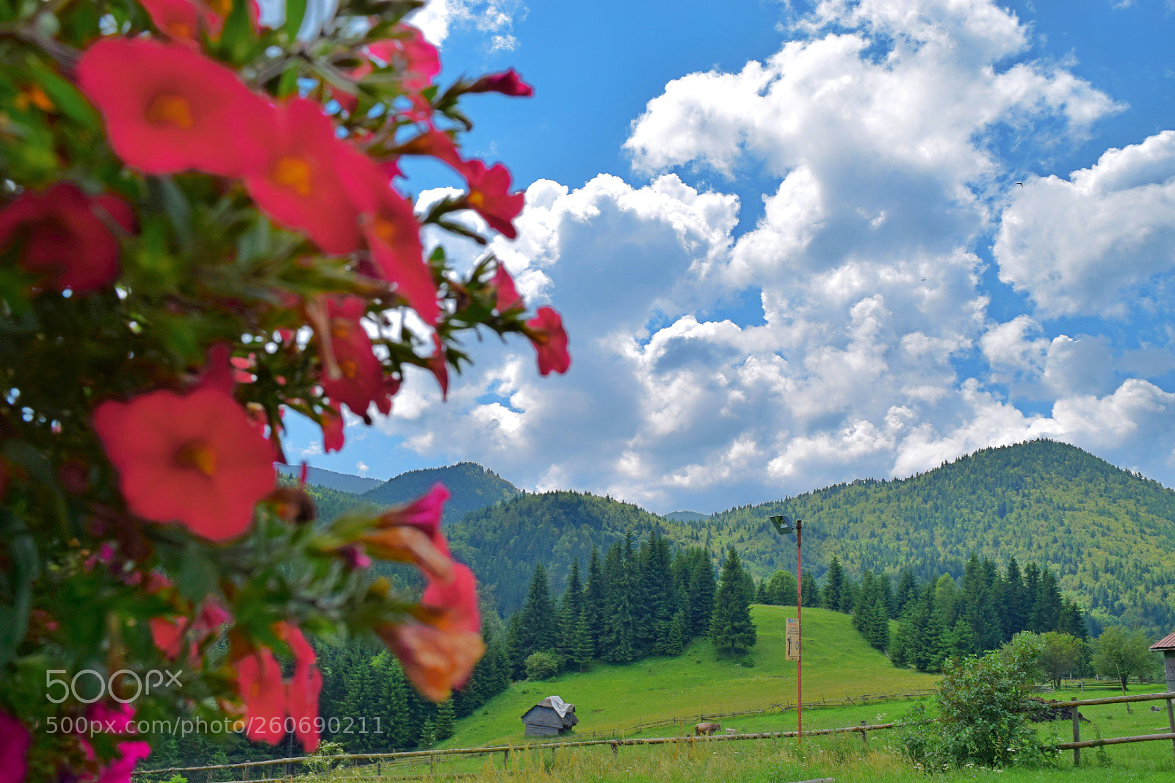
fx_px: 979
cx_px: 588
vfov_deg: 43.6
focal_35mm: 30
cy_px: 392
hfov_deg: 61.9
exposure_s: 1/500
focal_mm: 20
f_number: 11
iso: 200
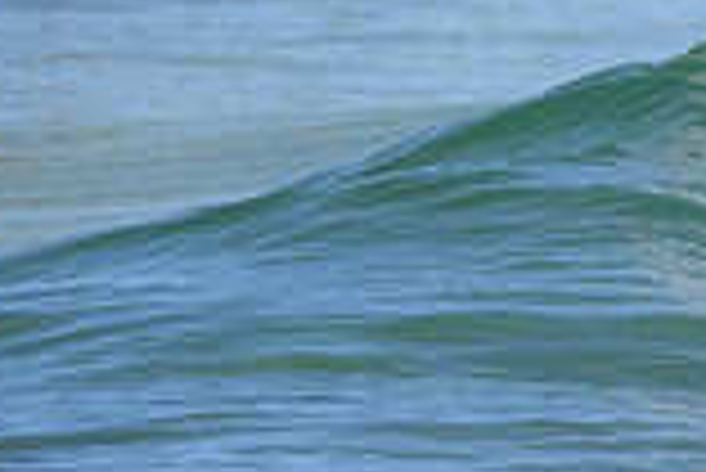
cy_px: 133
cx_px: 1273
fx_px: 41927
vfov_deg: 0.6
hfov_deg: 1.0
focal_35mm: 2136
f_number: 11
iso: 900
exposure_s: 1/2000
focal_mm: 580
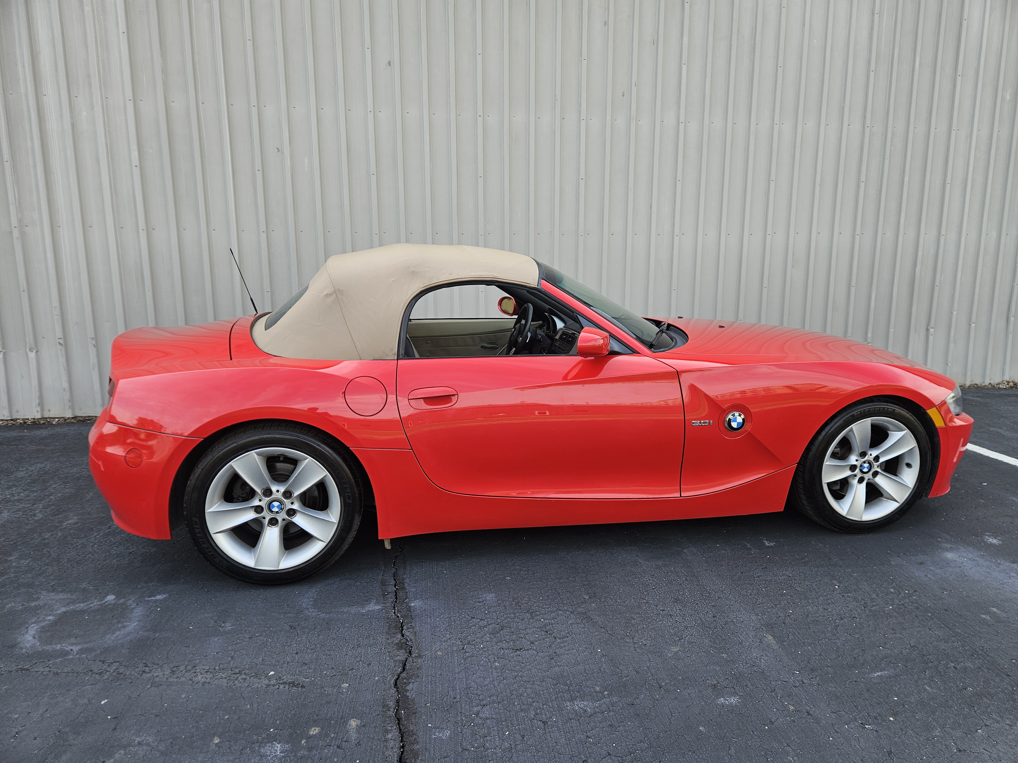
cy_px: 382
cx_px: 509
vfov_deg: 58.9
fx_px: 676
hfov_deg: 73.9
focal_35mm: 23
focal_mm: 5.4
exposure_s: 1/315
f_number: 1.8
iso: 25
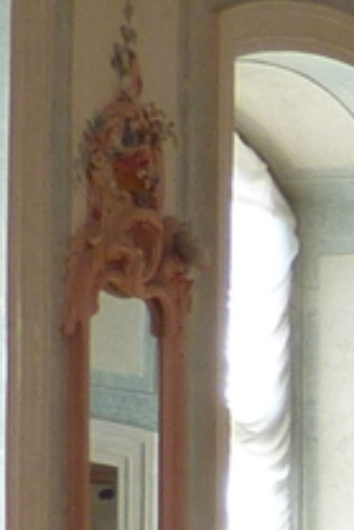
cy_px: 752
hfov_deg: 5.5
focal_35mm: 200
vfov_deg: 10.0
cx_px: 1648
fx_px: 2945
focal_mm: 4.1
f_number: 3.3
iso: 80
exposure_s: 1/40
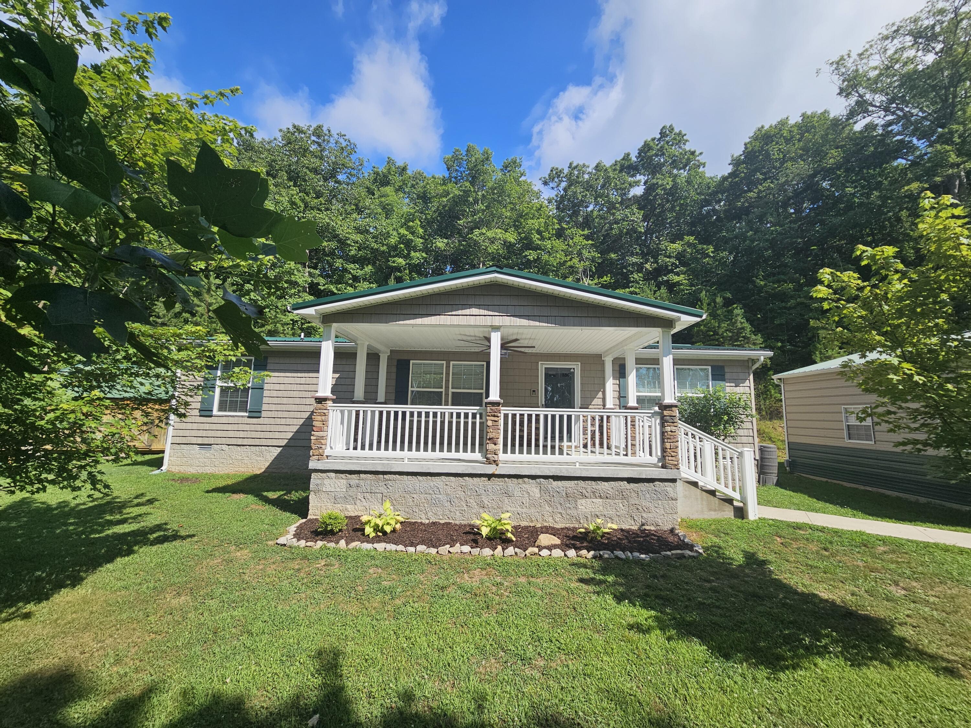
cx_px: 486
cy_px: 364
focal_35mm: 13
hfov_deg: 106.2
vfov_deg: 89.9
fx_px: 365
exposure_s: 1/2134
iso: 50
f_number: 2.2
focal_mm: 2.2
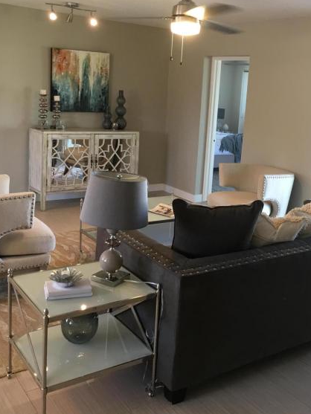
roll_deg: -2.4
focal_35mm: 40
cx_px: 187
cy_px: 163
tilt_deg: -8.1
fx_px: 479
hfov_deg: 35.8
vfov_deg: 46.5
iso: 80
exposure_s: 1/30
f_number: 2.2
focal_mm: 4.15
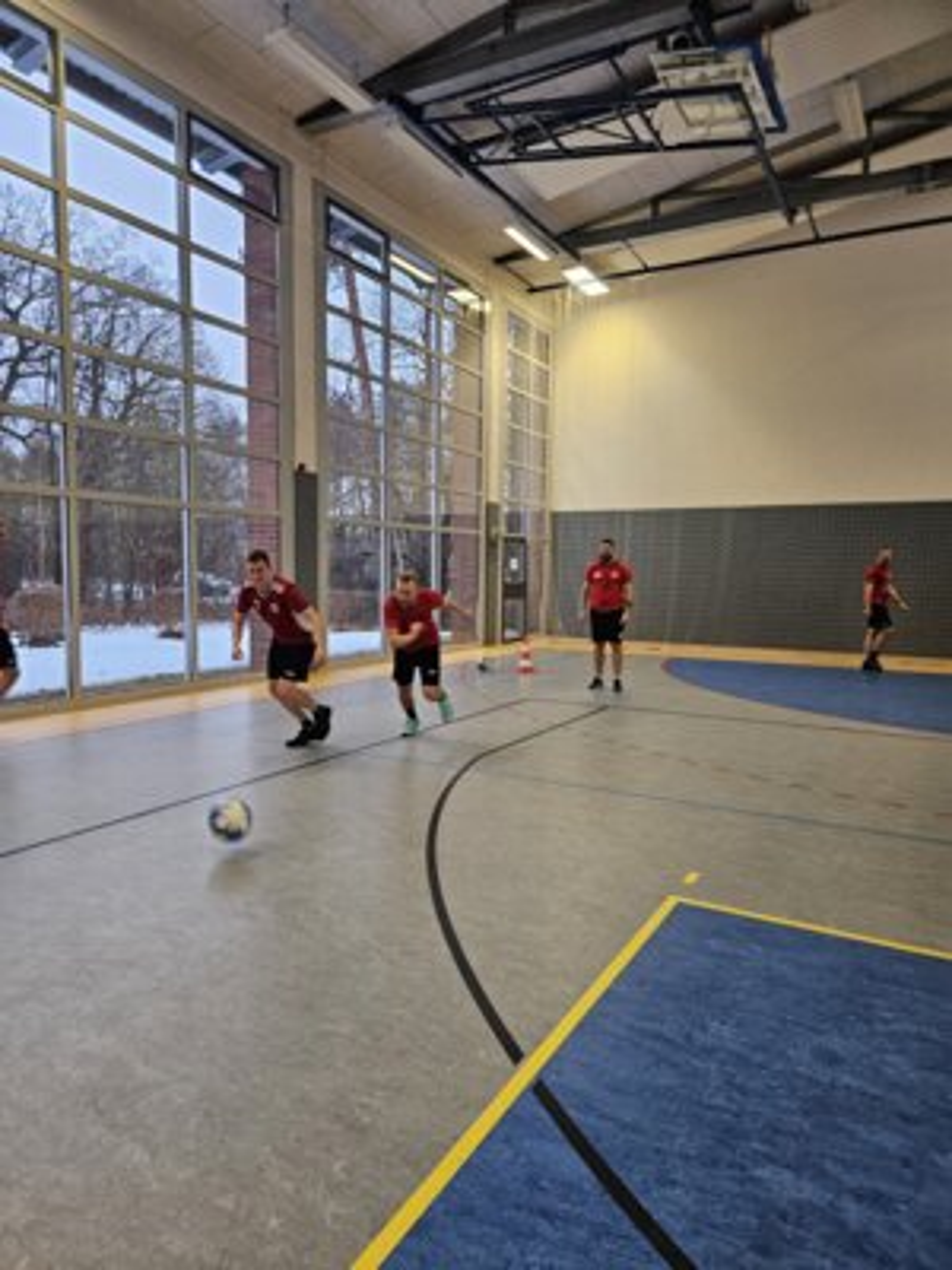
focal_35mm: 23
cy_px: 635
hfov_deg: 58.9
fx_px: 843
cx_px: 476
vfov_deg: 73.9
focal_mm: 5.4
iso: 200
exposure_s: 1/100
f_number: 1.8
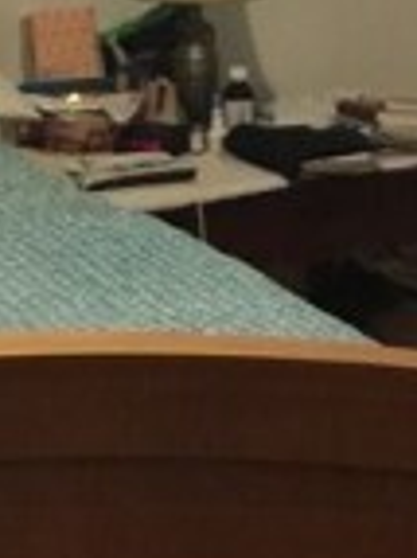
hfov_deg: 9.4
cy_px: 179
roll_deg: +3.3
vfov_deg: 12.7
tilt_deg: -9.4
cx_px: -74
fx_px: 2509
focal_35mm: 156
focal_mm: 4.15
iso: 125
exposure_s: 1/4
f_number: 2.2
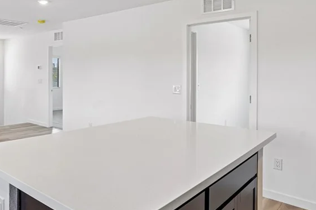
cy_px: 79
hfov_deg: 58.0
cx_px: 56
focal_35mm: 29
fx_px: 254
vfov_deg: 44.6
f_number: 8
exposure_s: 1/30
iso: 250
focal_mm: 16
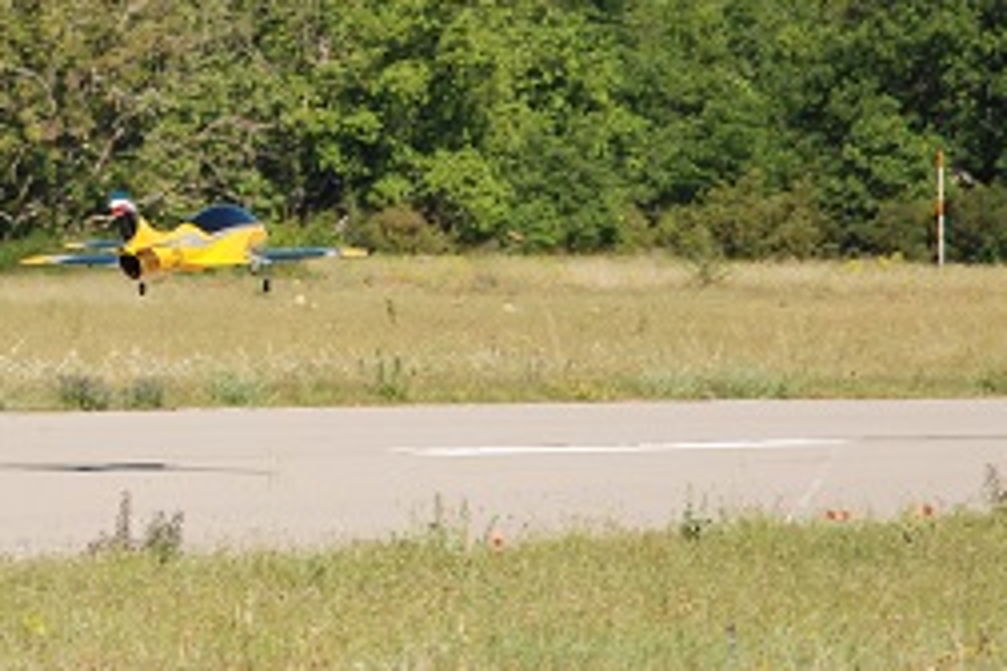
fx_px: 9182
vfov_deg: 4.2
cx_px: 144
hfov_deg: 6.3
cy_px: 2
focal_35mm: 328
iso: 200
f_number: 6.3
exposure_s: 1/640
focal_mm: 85
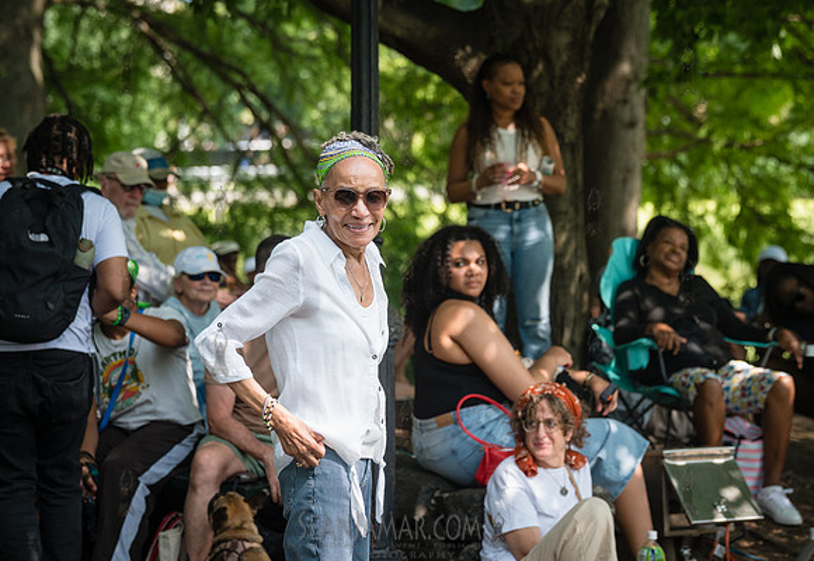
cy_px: 260
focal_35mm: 114
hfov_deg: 17.8
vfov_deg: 12.3
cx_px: 414
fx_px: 2603
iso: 640
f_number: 4
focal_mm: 101
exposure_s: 1/800
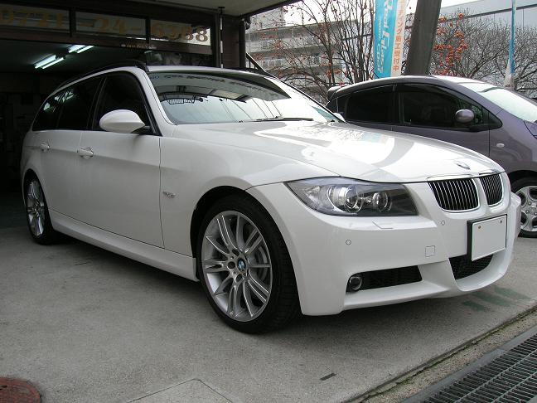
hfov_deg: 54.0
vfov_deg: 41.8
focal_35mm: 34
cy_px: 202
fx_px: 527
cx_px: 268
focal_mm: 5.7
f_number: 4.9
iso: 50
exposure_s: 1/128
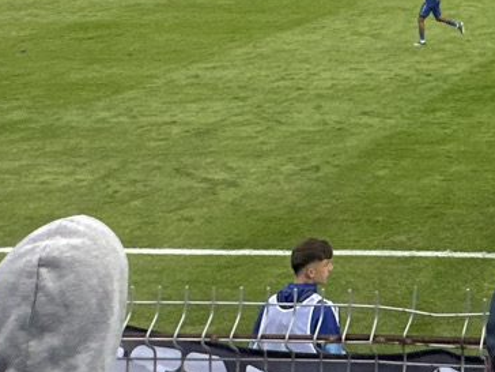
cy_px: -345
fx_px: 1101
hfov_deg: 21.7
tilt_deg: +11.0
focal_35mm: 77
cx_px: 714
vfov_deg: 15.7
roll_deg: -0.8
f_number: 2.2
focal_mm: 2.22
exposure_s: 1/254
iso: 40
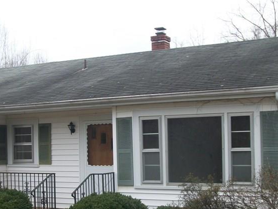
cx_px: 125
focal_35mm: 59
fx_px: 474
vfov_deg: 24.6
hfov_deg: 32.7
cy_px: 156
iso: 80
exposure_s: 1/50
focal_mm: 5.7
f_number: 8.8
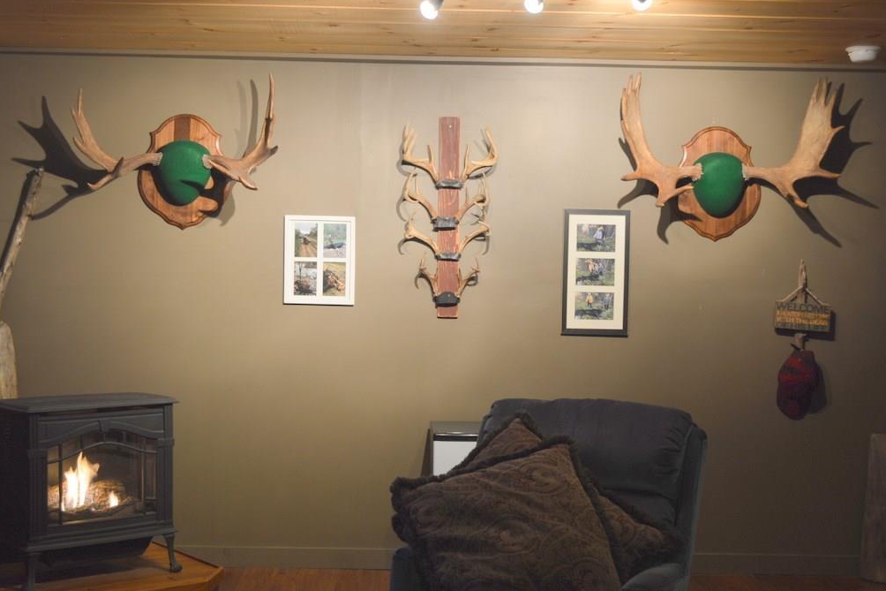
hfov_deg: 38.2
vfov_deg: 26.0
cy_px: 297
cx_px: 437
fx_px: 1279
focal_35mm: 52
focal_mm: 34
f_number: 5
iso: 200
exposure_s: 1/3
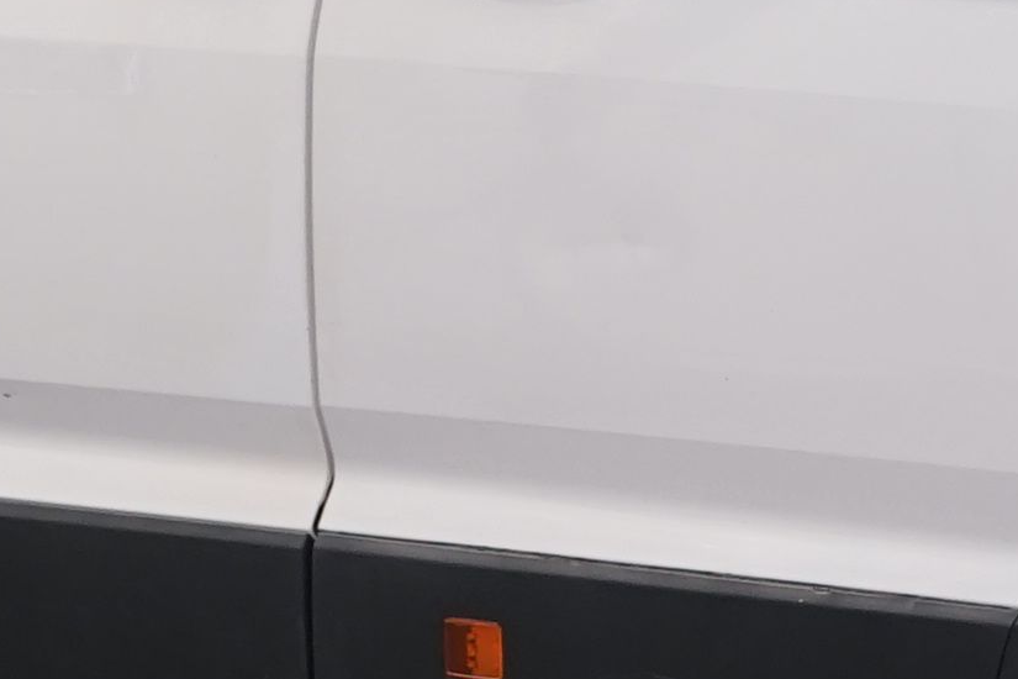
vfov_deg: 3.7
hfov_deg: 5.5
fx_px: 10490
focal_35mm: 371
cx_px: 1104
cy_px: -191
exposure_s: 1/25
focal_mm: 51
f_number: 6.3
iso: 400
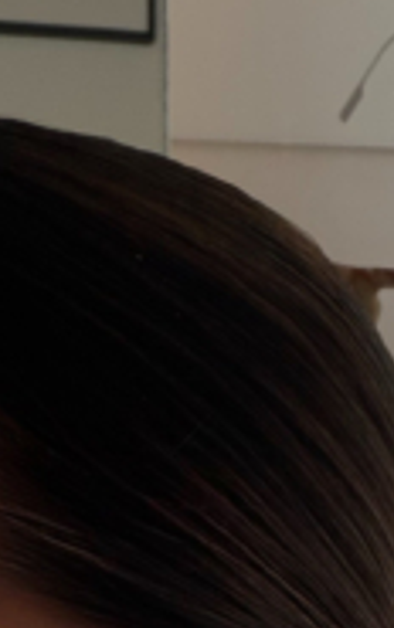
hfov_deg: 12.5
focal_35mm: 102
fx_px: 1748
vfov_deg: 18.1
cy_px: 952
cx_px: -117
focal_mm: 2.71
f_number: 1.9
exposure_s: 1/923
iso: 25
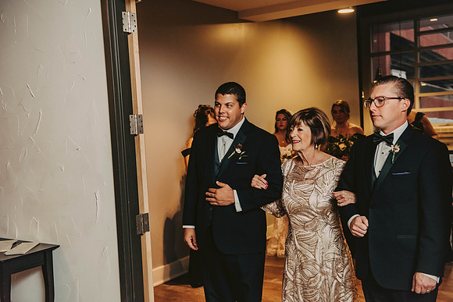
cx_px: 226
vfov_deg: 29.9
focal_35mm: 45
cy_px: 151
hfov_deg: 43.6
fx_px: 566
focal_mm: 45
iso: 2000
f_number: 3.2
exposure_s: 1/250
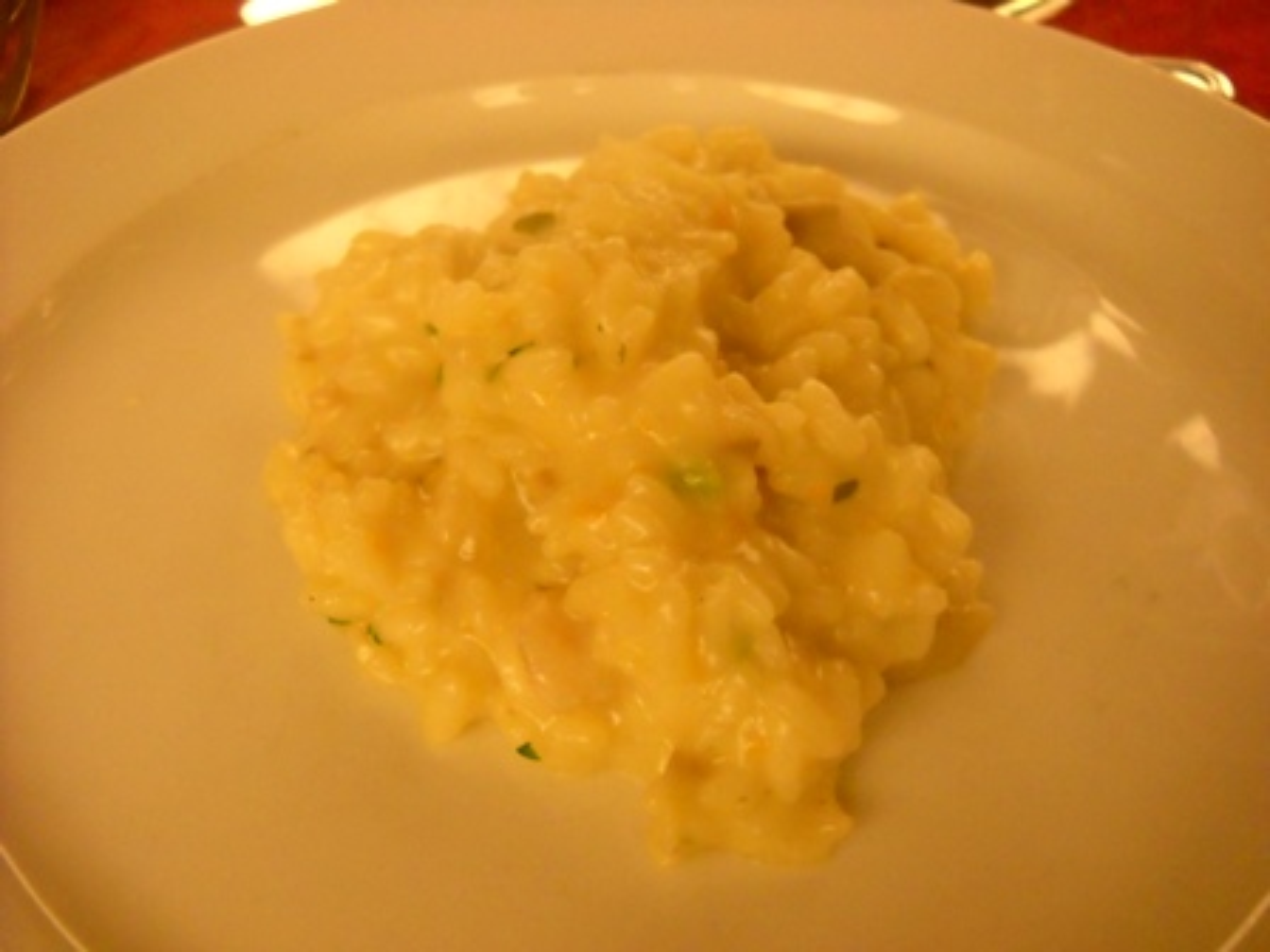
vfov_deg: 35.1
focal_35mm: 41
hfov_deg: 45.8
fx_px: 1504
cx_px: 635
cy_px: 476
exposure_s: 1/44
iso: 800
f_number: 3.1
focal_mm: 6.72
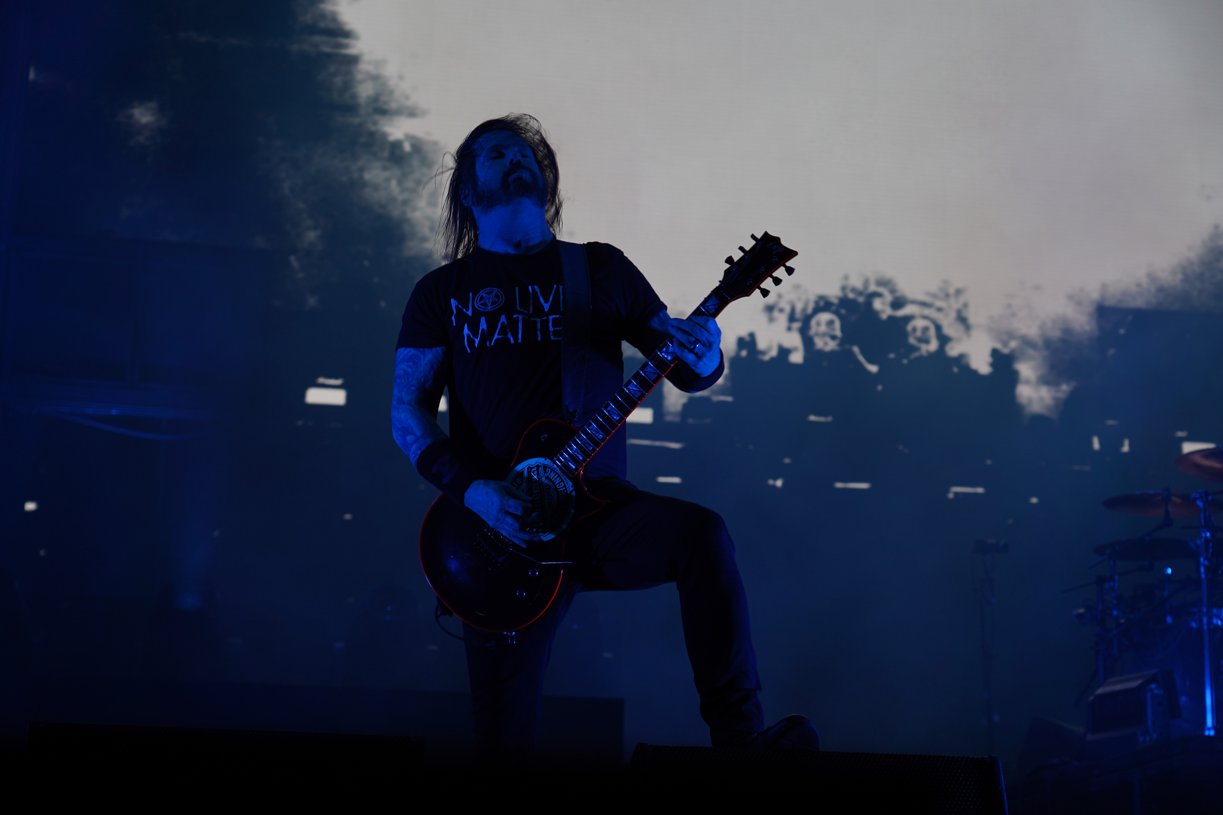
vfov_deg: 19.5
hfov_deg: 28.8
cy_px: 408
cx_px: 612
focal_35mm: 70
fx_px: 2378
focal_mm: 70
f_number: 4.5
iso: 100
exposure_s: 1/100
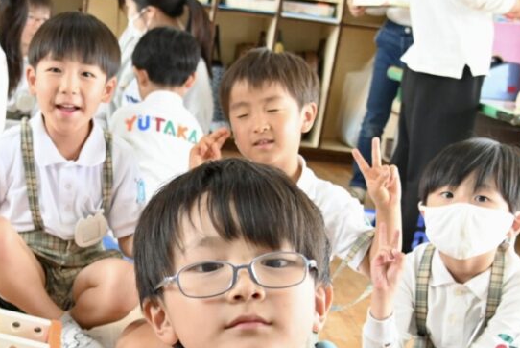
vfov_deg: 19.7
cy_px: 308
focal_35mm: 68
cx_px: 118
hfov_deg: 29.1
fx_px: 983
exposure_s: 1/125
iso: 1100
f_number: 4
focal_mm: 24
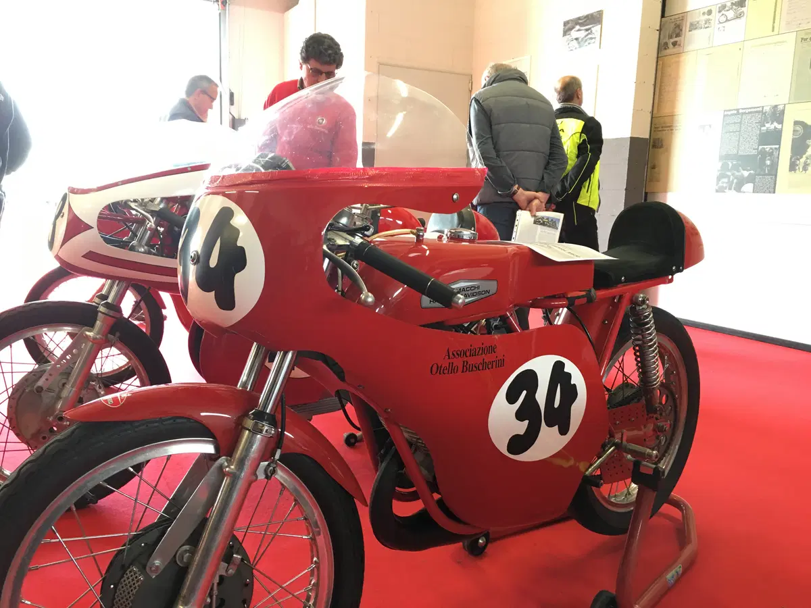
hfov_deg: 61.7
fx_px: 679
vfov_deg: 48.2
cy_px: 304
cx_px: 406
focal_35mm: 29
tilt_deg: -8.4
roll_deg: -1.6
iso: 125
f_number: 2.2
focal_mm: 4.15
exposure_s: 1/33
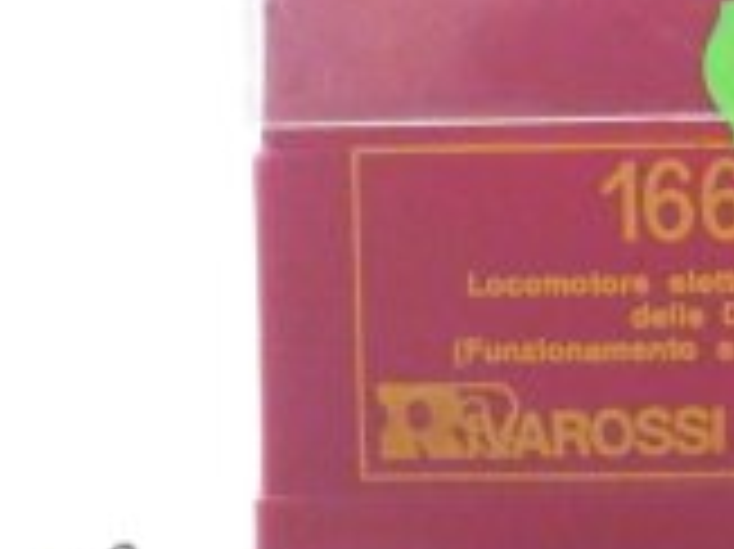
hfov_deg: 8.1
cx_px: 594
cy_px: 770
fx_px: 5149
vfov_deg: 6.1
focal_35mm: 243
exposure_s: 1/160
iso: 2500
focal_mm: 11.9
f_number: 4.4
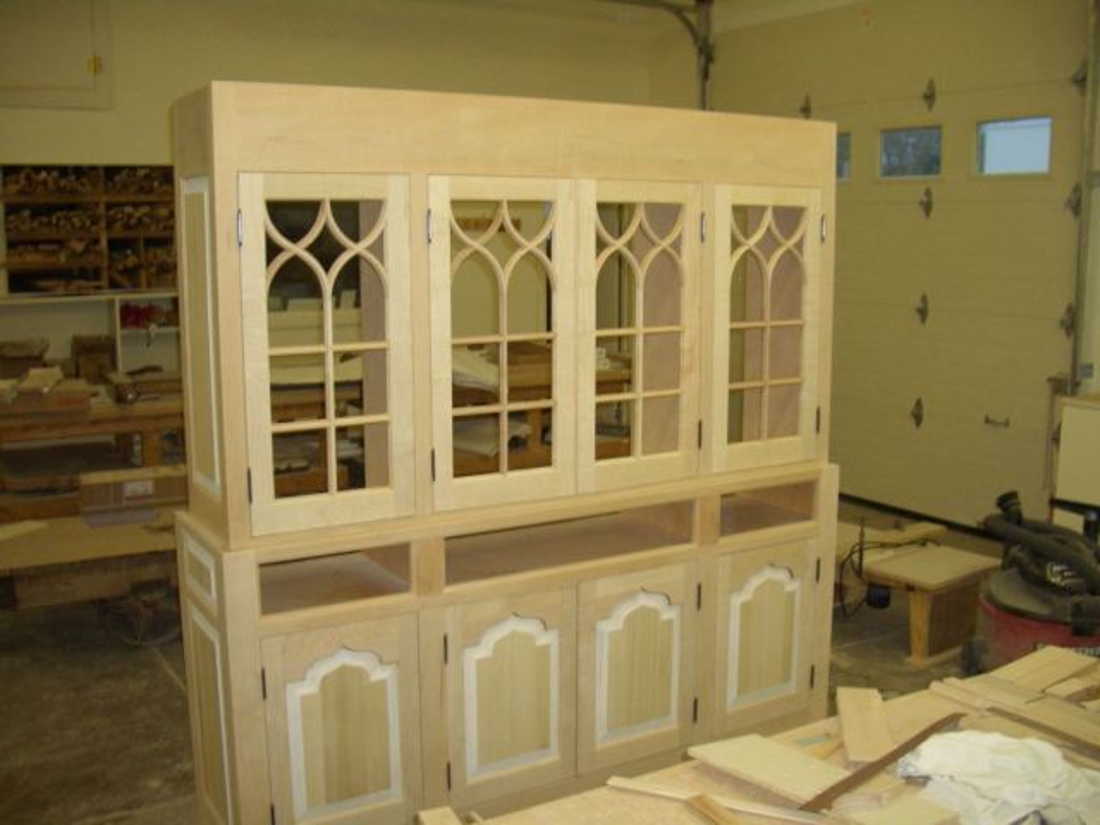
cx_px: 550
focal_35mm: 35
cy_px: 412
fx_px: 1112
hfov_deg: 52.6
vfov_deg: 40.7
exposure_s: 1/60
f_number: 2.6
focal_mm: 5.8
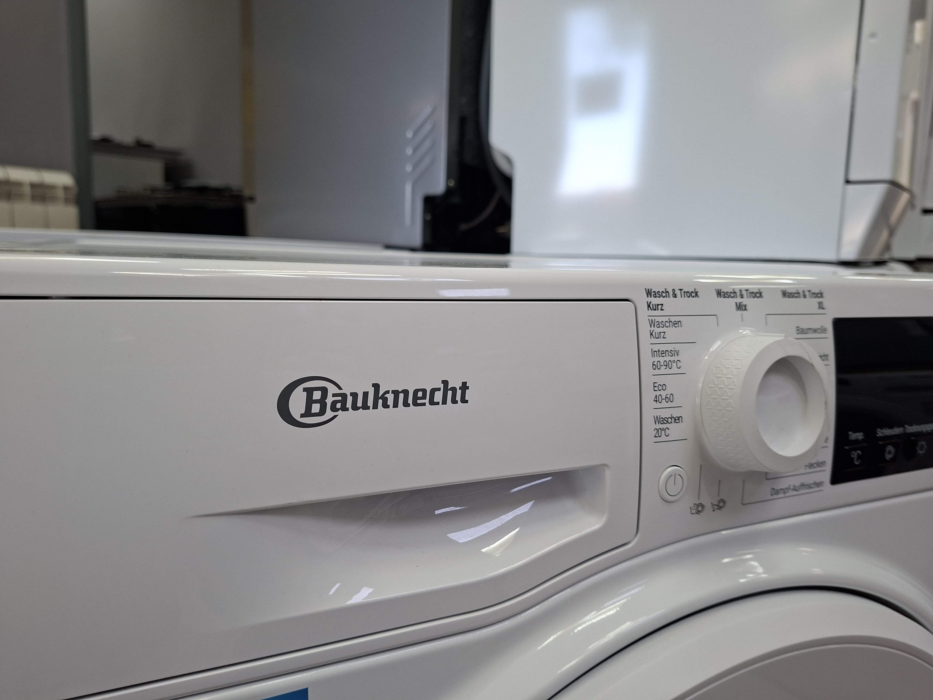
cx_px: 466
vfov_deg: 58.9
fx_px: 620
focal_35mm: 23
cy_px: 350
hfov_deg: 73.9
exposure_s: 1/100
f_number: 1.8
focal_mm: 5.54
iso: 125
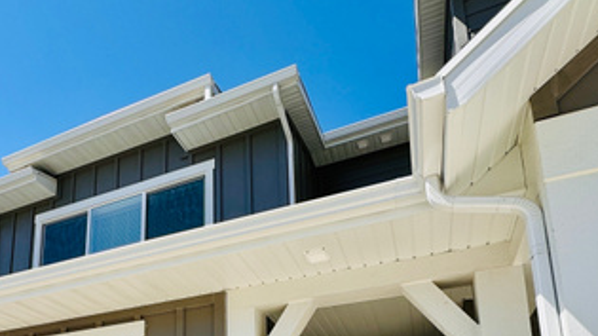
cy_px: 378
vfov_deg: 32.7
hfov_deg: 60.6
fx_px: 491
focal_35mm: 31
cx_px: 182
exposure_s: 1/1236
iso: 50
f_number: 2.2
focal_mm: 2.22
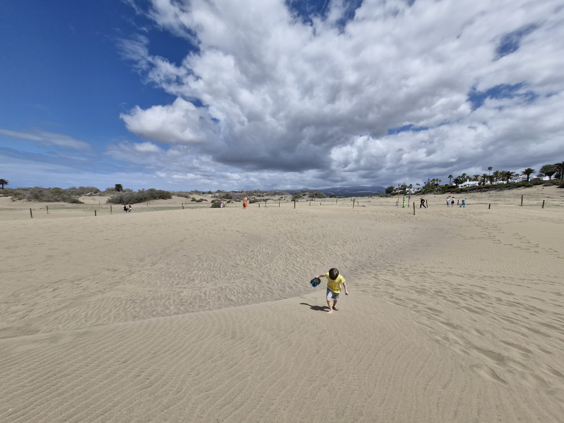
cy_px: 212
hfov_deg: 106.2
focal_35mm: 13
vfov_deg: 89.9
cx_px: 282
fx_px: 212
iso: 50
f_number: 2.2
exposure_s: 1/3216
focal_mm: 1.74
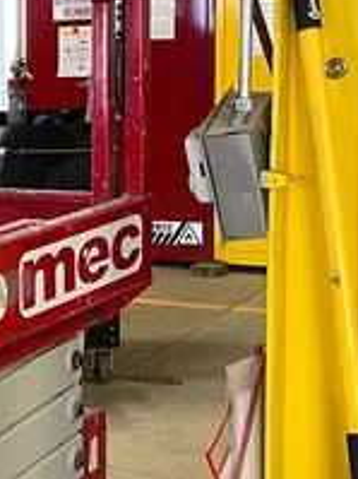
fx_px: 1325
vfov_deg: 20.4
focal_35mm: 96
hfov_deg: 13.9
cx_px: -264
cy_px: 266
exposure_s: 1/60
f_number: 1.6
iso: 100
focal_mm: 5.1
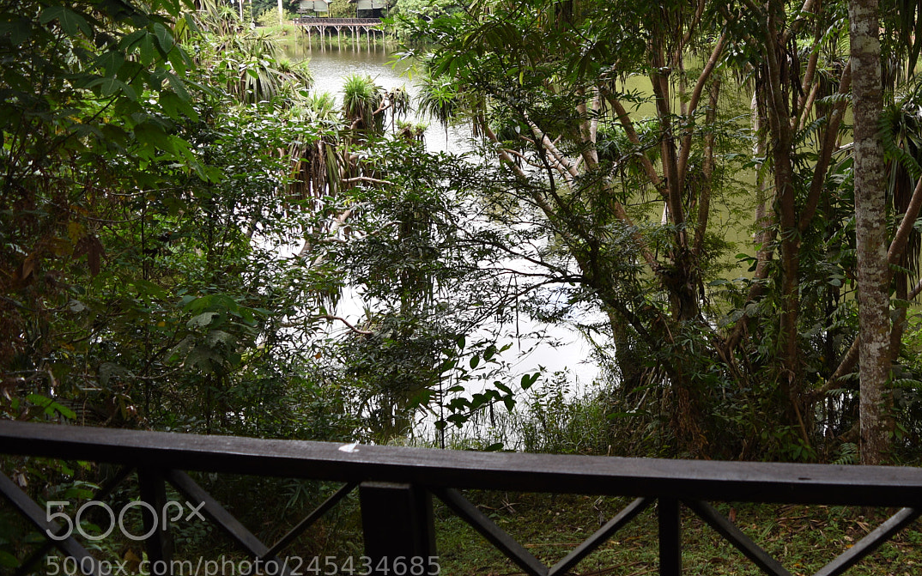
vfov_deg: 30.9
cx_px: 679
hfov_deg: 46.7
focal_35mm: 41
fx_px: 1030
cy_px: 176
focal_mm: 18
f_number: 3.5
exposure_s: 1/60
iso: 100
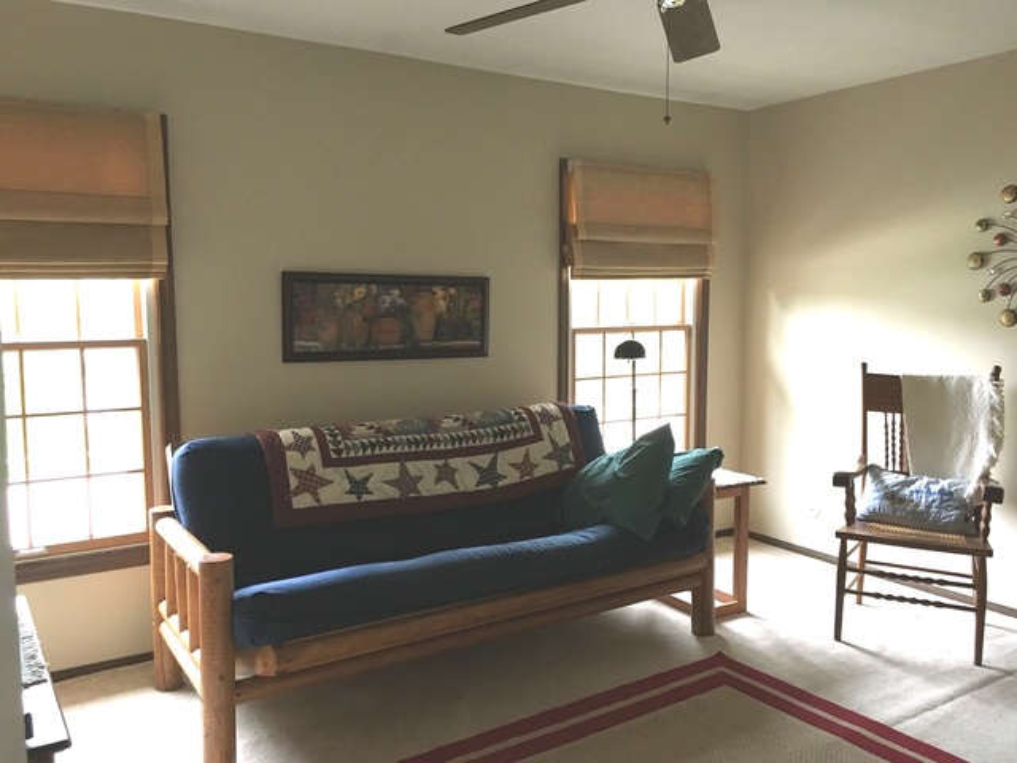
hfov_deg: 61.7
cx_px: 508
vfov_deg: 48.2
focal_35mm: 29
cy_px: 382
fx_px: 852
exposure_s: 1/30
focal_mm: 4.15
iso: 125
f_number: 2.2
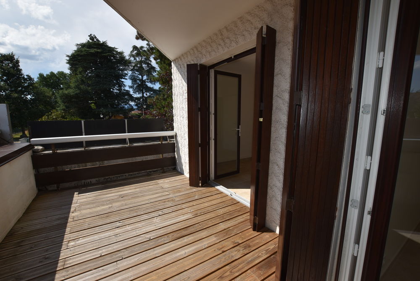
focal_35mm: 15
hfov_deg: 100.4
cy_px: 140
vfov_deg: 77.4
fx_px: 175
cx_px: 210
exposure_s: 1/200
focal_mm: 10
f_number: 11
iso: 100
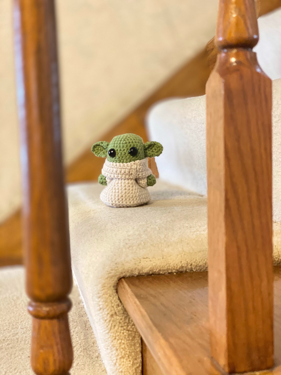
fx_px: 563
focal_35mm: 52
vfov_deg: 36.8
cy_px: 188
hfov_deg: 28.0
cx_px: 140
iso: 400
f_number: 2
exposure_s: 1/24
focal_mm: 6
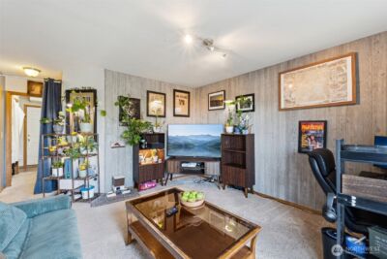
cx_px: 194
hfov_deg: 100.4
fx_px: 161
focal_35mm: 15
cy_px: 130
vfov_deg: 77.4
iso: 200
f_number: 10
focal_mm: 10
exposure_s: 1
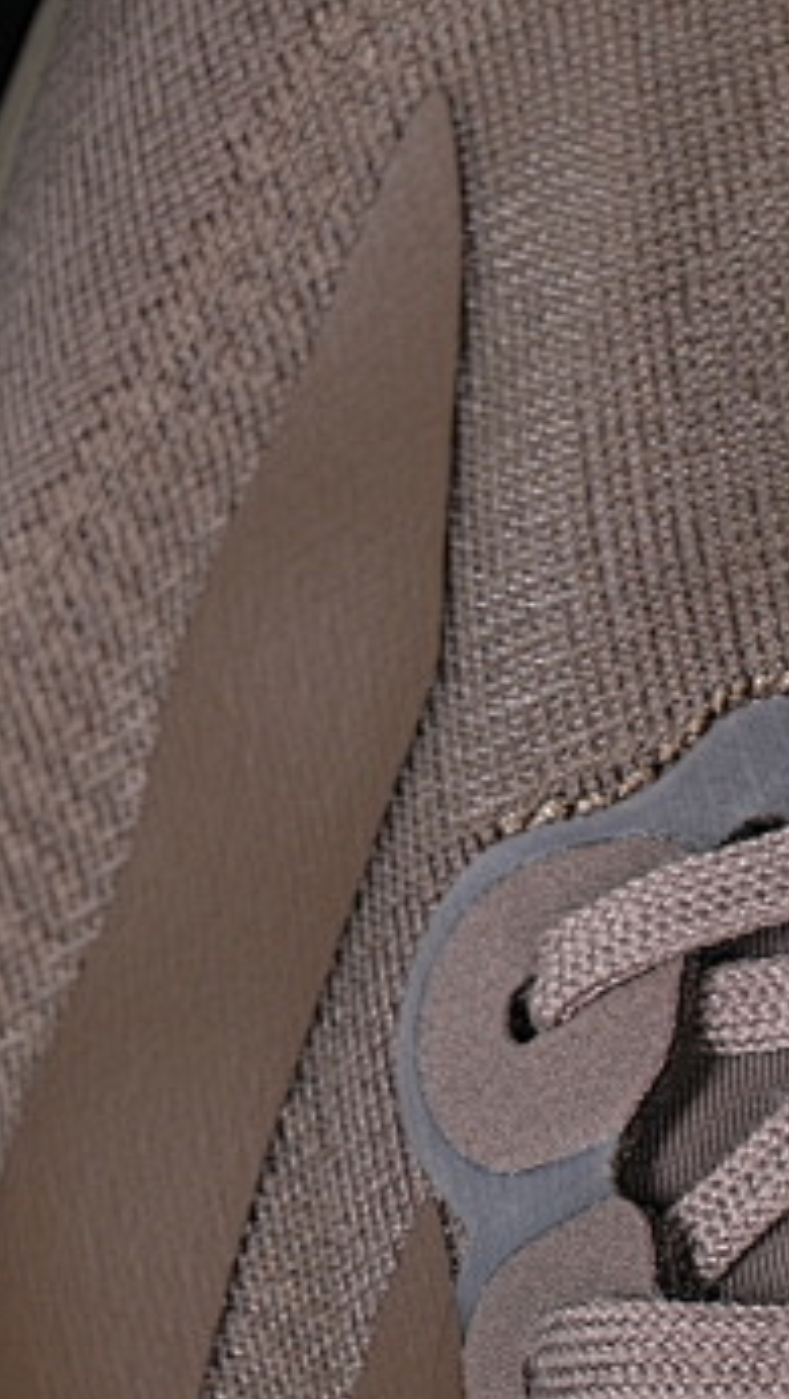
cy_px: 700
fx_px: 9099
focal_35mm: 245
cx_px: 854
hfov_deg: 5.0
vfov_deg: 8.8
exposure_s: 1/60
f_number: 6.3
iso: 160
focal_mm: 50
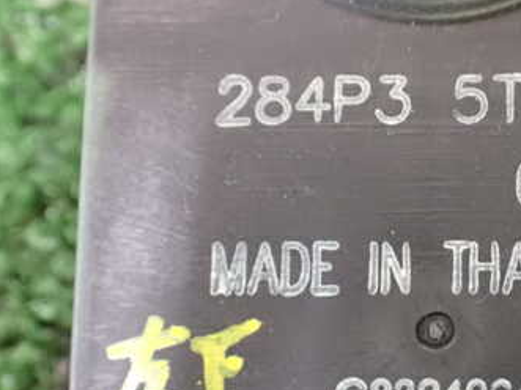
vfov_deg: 25.2
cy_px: 225
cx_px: 444
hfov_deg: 32.0
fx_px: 873
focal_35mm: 58
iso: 1600
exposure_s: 1/10
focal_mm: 5.79
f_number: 2.4
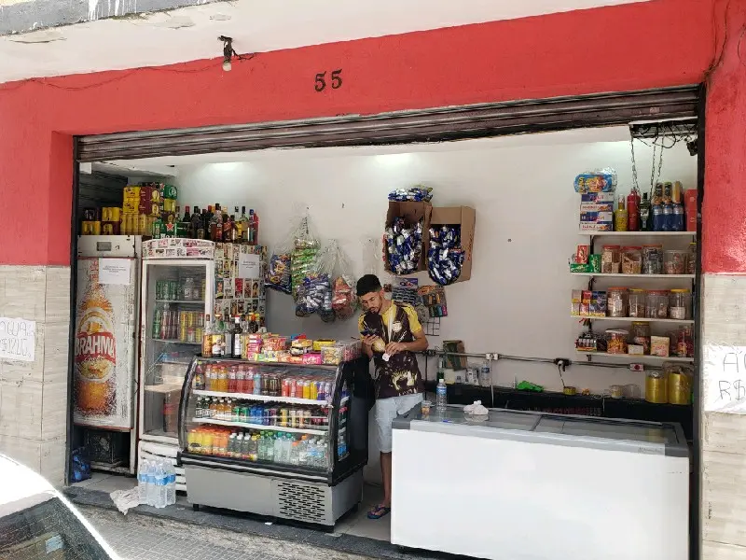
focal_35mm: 26
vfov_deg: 53.1
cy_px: 280
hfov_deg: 67.3
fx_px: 560
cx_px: 373
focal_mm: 4.3
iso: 50
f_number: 2.4
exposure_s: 1/182
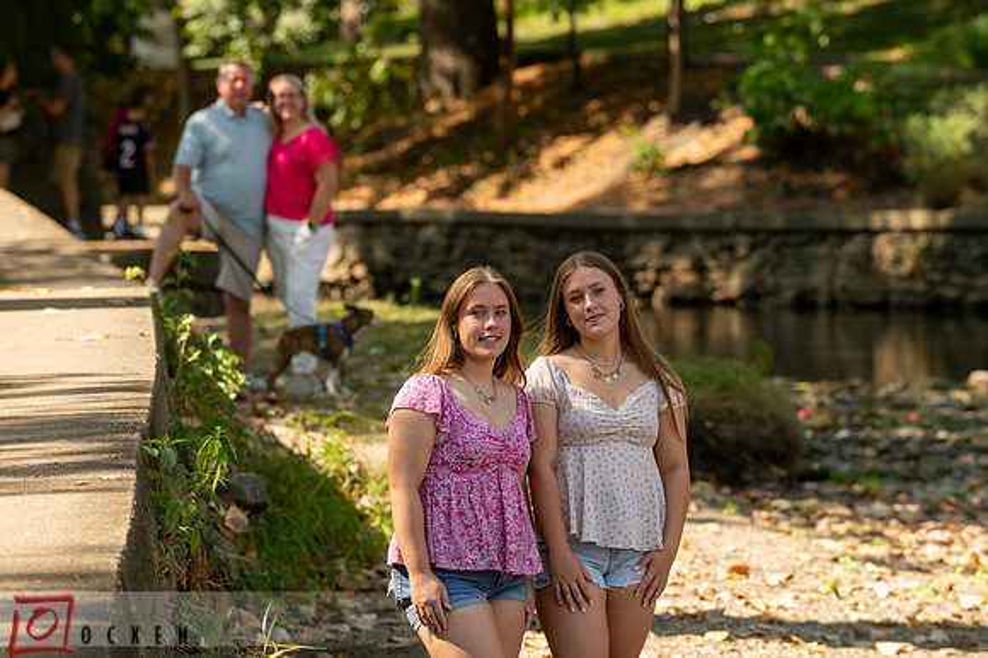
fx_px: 6193
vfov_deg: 6.1
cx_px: 557
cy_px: 334
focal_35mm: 226
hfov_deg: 9.1
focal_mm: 200
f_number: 5
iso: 250
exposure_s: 1/320
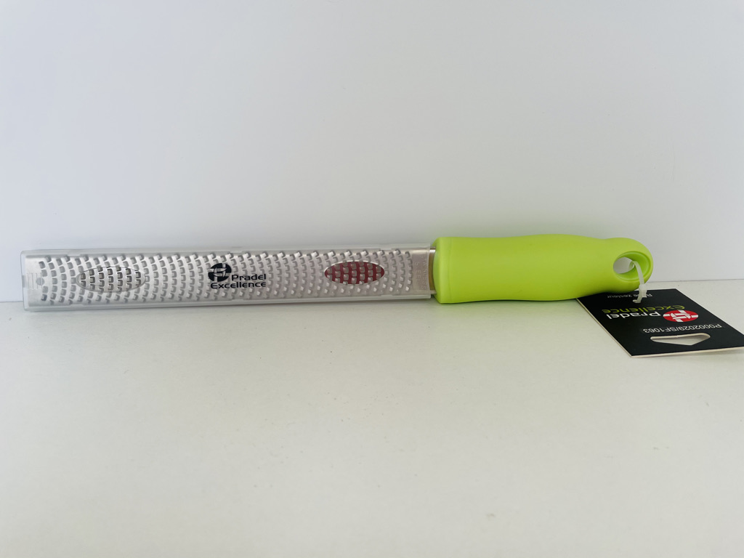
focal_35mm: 26
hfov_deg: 67.3
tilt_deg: -22.8
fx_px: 559
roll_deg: -2.5
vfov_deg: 53.1
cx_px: 372
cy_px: 279
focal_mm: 4.2
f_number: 1.6
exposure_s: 1/125
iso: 32
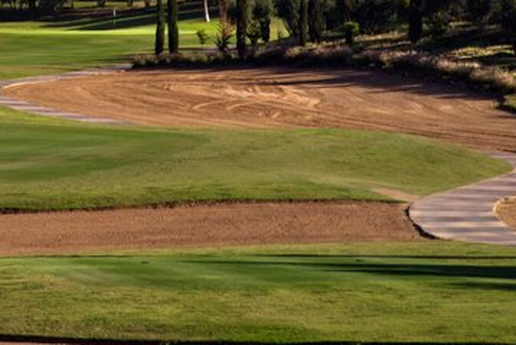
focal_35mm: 286
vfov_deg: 4.8
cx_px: -265
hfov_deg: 7.1
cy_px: -256
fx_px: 4101
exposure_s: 1/250
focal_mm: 75
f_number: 8
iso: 100
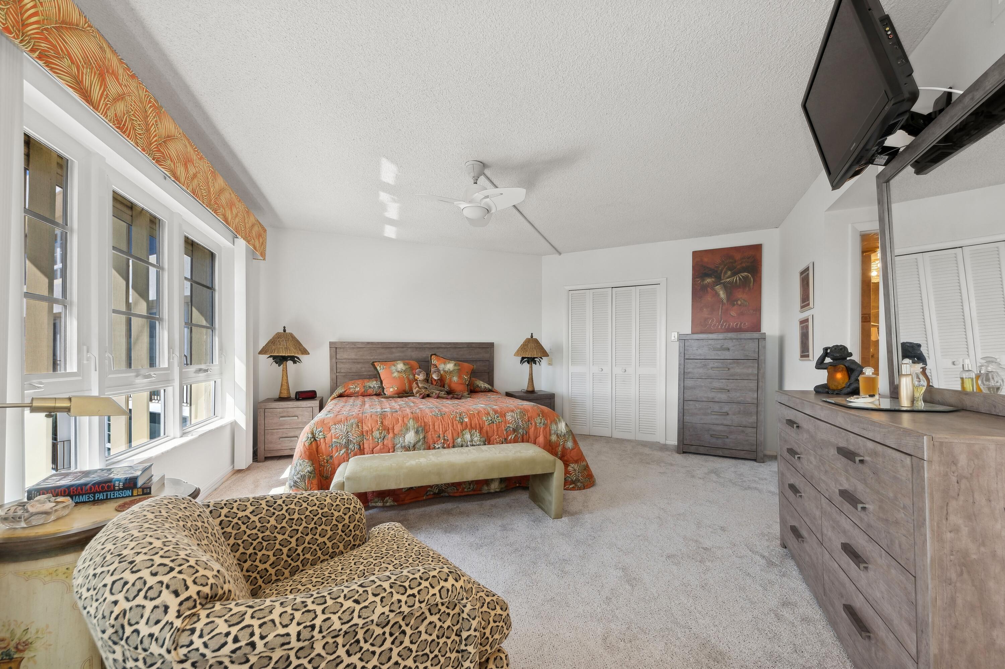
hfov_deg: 108.4
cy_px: 334
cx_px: 502
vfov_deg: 85.3
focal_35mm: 13
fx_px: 363
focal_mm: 13
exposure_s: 1/15
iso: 100
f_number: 8
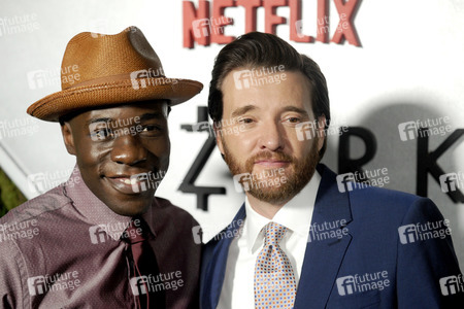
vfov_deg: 17.1
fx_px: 1031
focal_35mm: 80
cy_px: 154
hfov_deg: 25.4
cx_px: 232
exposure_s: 1/800
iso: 1600
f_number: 2.8
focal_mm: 80
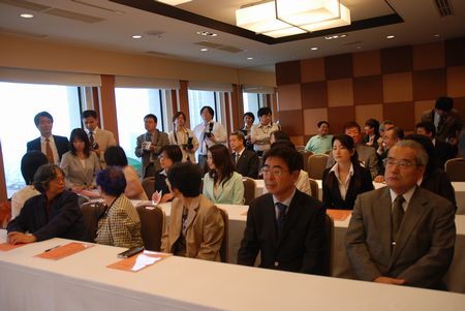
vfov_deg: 40.1
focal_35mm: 33
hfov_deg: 57.2
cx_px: 232
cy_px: 156
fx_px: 427
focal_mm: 22
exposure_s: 1/20
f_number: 3.8
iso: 200
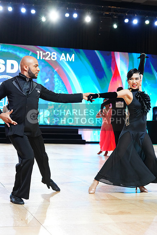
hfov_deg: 19.5
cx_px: 78
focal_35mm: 70
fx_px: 458
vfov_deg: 28.8
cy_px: 118
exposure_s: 1/250
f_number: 4
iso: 2500
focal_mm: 70
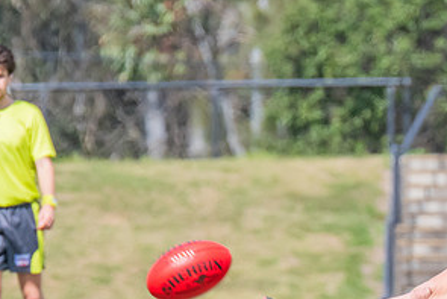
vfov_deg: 1.1
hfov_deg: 1.6
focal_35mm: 1263
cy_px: 247
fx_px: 15689
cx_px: 510
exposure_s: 1/1250
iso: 800
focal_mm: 360
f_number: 11
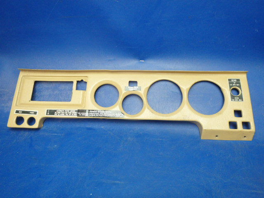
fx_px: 214
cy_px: 99
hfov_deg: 63.4
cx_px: 132
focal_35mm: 28
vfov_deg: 49.7
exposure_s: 1/30
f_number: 3.9
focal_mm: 5
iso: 500
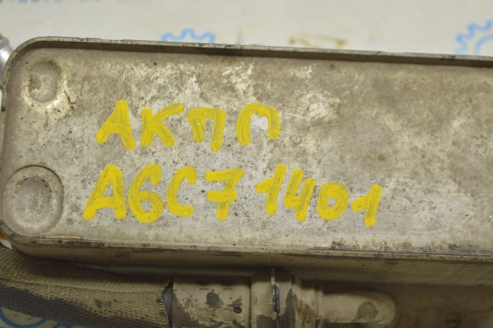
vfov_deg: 16.5
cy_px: 164
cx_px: 246
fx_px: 1129
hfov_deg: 24.6
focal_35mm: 82
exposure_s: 1/20
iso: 400
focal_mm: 55
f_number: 5.6
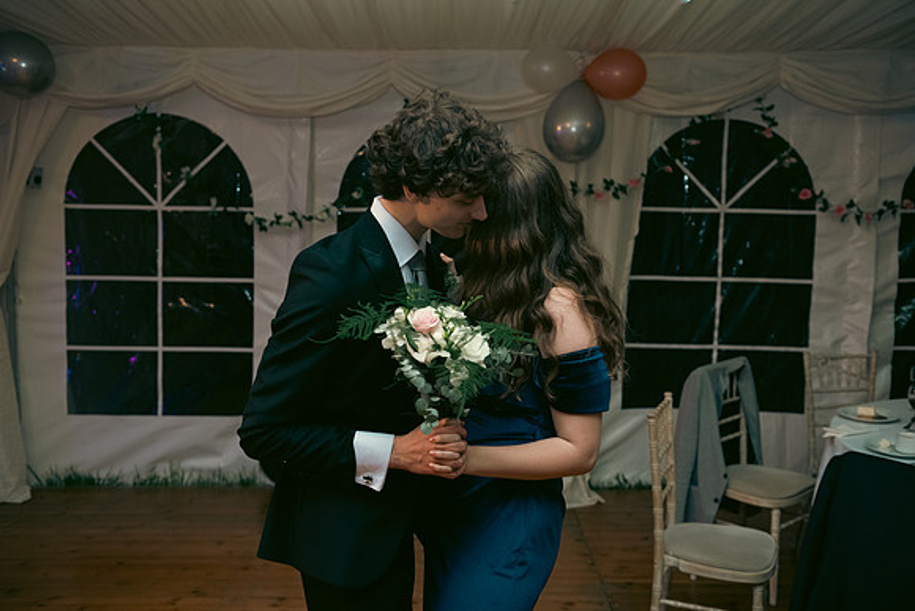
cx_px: 458
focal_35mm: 38
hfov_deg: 50.7
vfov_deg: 35.1
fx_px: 966
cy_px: 306
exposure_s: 1/160
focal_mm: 38
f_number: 3.5
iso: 800
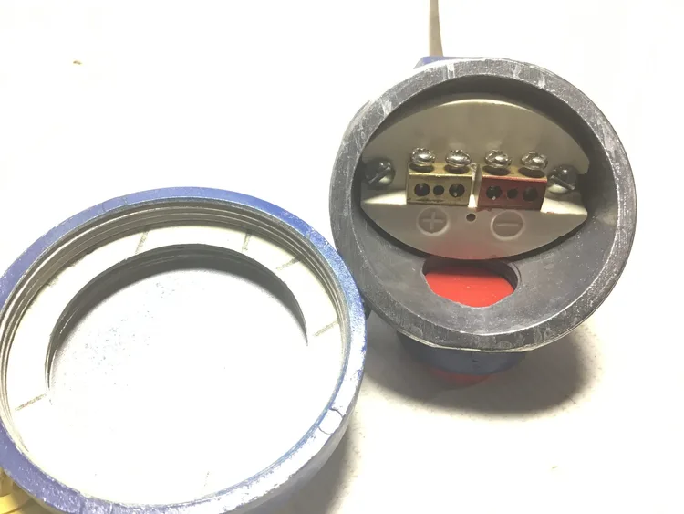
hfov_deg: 58.3
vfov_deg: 45.5
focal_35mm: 31
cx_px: 342
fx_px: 613
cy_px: 257
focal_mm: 3.3
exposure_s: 1/40
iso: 25
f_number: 2.4
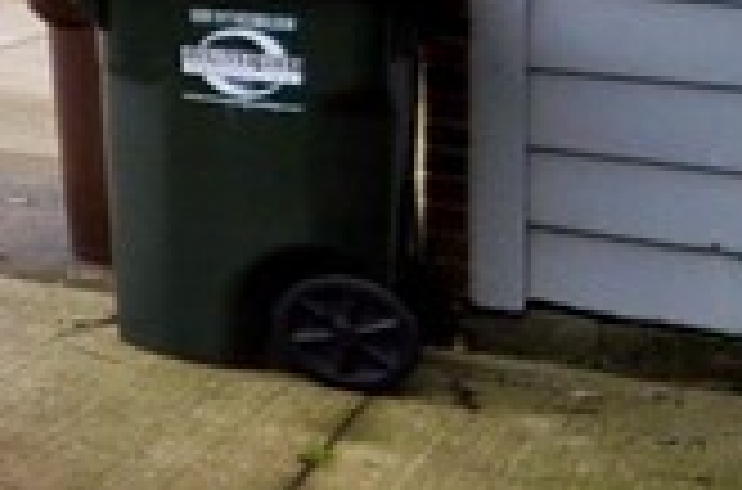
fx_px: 2035
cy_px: -436
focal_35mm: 99
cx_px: -1664
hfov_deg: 10.5
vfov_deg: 12.4
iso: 400
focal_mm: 10
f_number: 5
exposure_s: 1/100
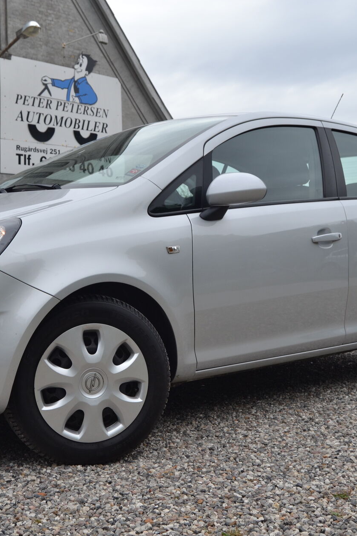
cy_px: 272
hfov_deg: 29.1
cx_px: 122
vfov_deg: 42.7
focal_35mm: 46
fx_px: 684
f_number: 5.6
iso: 100
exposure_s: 1/125
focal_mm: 20
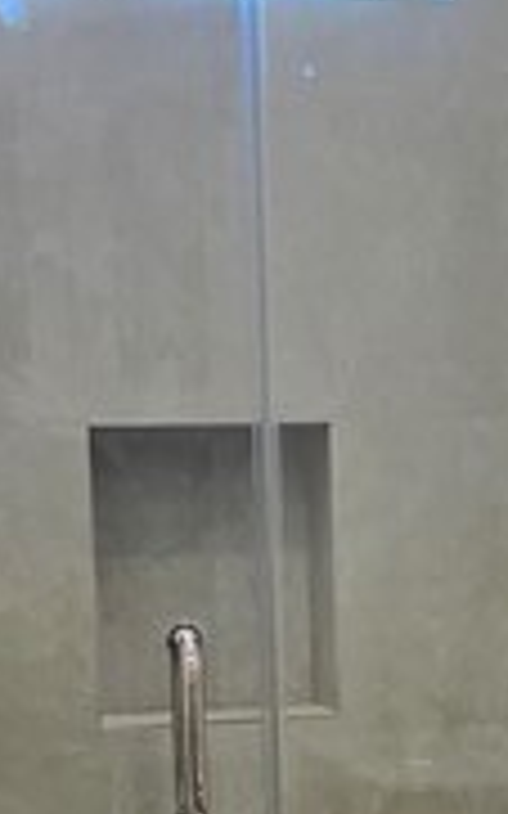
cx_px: 324
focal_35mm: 78
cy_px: 899
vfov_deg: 24.6
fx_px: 1729
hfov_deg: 16.7
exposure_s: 1/60
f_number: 2.2
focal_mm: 1.7
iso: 32
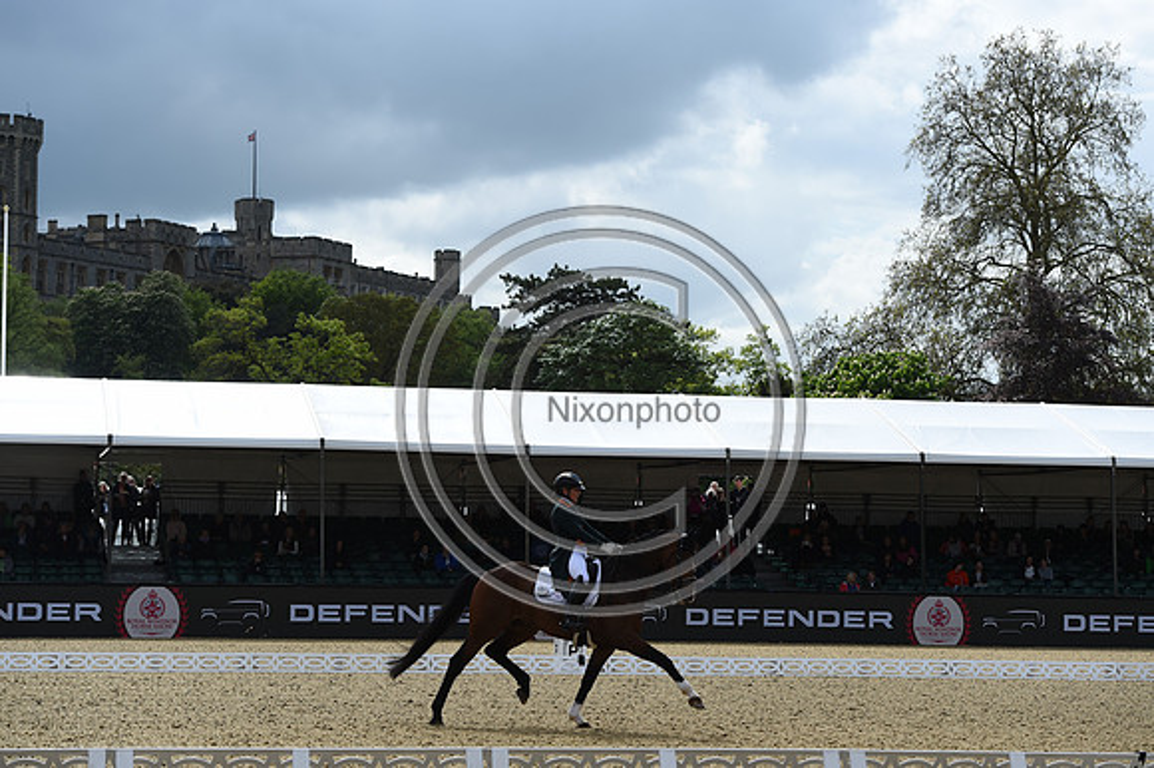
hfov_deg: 22.2
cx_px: 577
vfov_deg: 14.8
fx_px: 2947
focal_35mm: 92
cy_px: 384
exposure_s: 1/1250
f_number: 5
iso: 110
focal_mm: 92
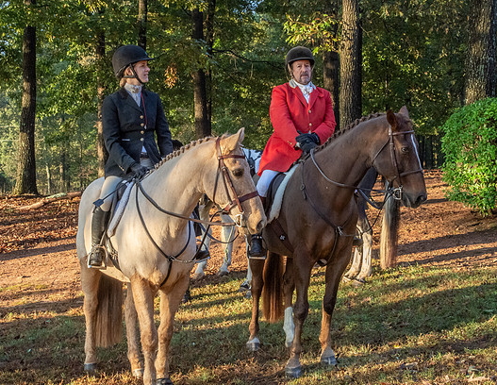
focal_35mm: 72
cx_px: 262
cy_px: 186
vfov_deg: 20.8
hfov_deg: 26.7
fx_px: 1046
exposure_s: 1/125
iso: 1100
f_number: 11
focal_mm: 34
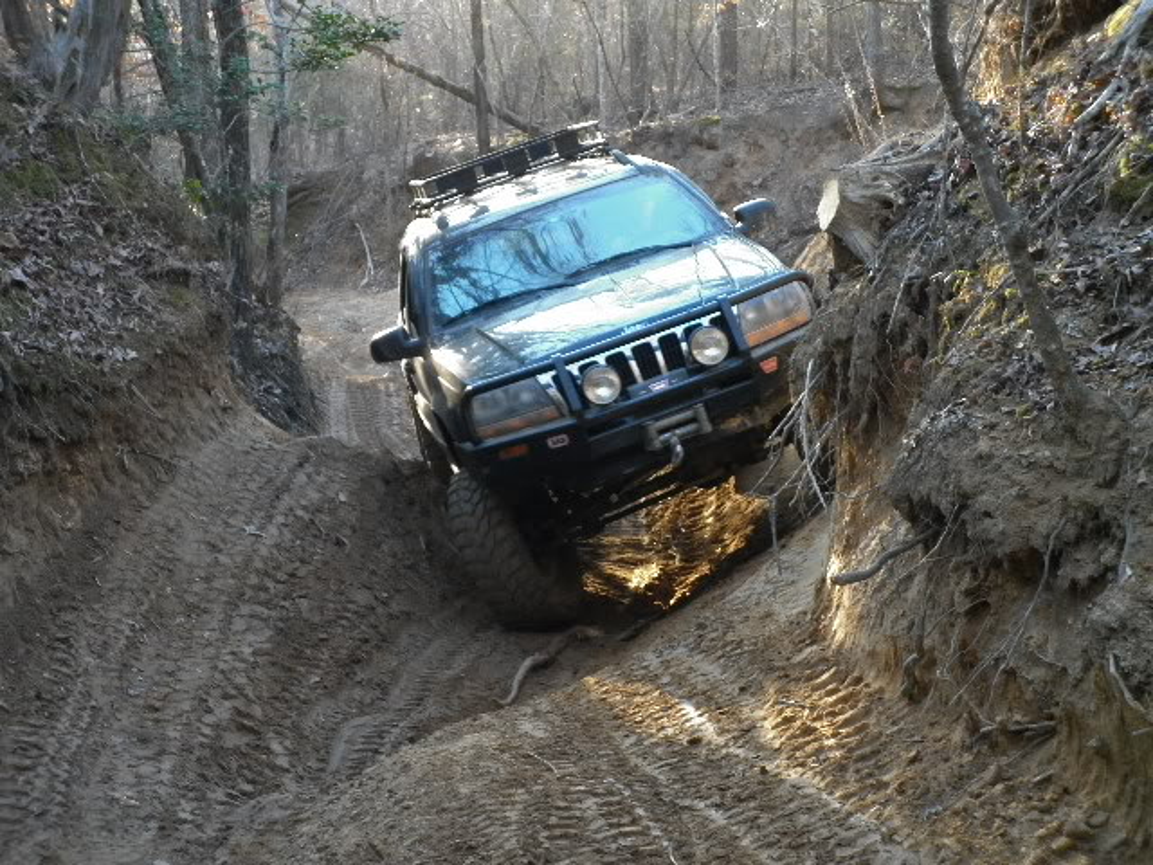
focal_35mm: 68
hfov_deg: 28.6
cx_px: 576
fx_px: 2265
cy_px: 432
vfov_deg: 21.6
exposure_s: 1/50
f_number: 4.7
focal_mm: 12.3
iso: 200
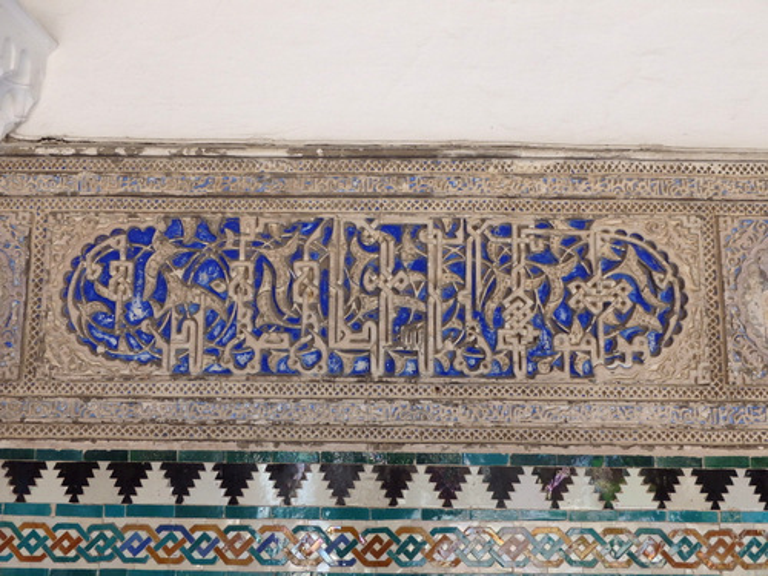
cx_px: 384
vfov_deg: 37.7
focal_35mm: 38
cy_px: 288
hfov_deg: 49.0
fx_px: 843
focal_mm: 6.8
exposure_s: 1/80
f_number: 4.6
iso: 200
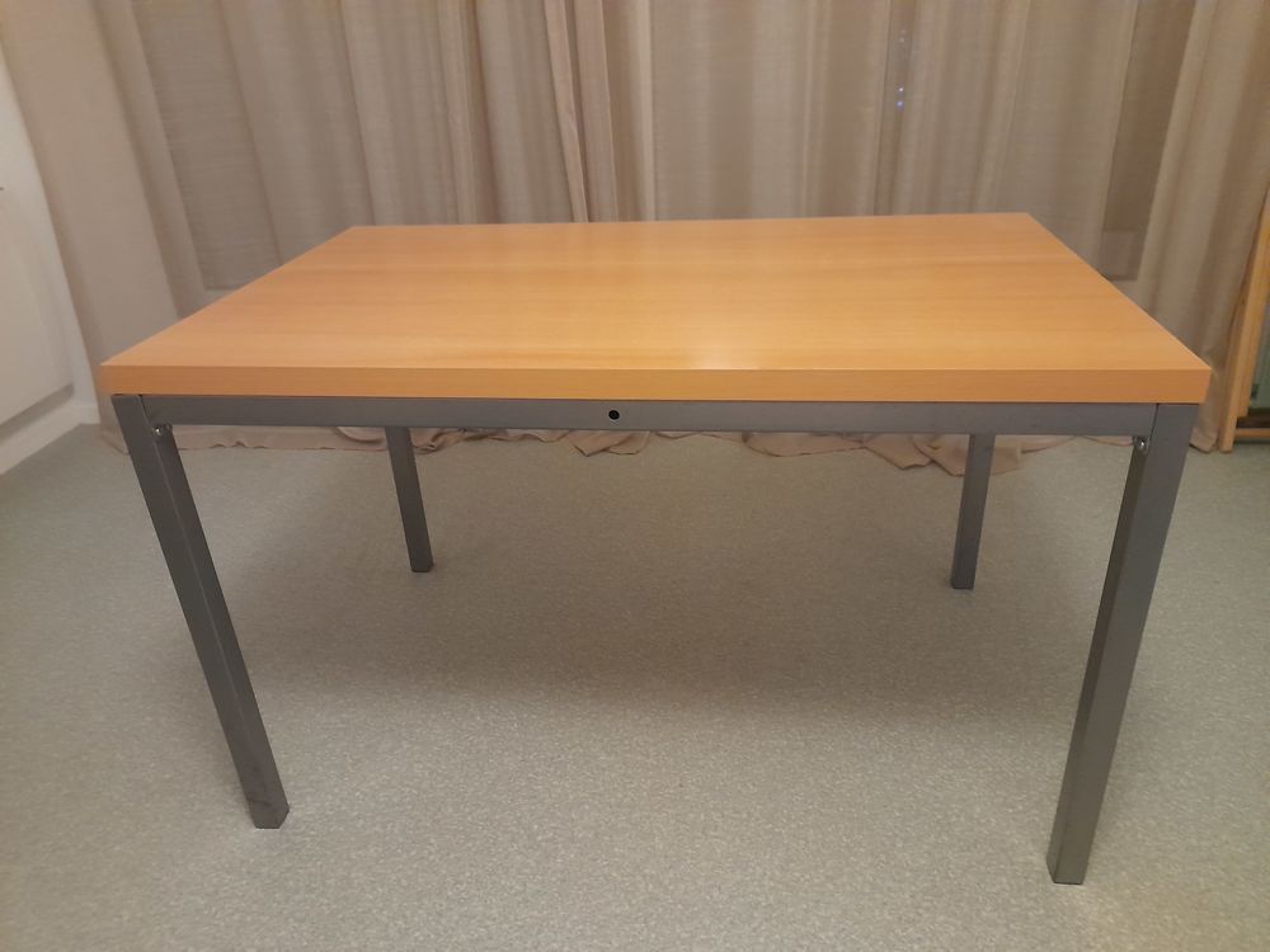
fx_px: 917
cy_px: 476
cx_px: 635
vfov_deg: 54.9
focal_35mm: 25
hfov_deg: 69.4
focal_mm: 4.6
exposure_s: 1/25
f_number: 2
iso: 800
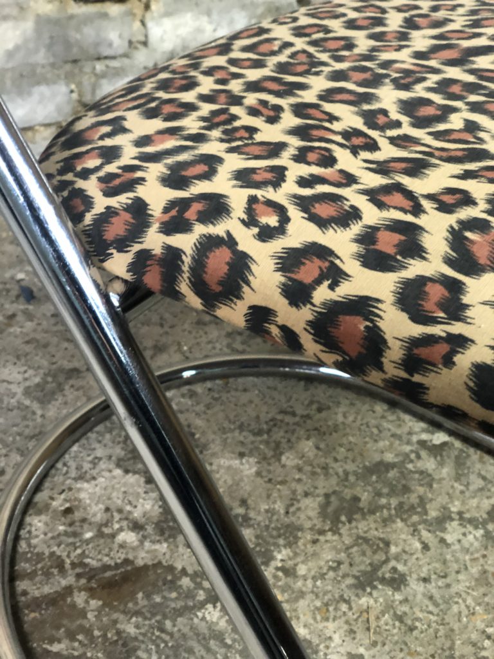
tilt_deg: -37.0
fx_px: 989
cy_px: 330
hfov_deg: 28.0
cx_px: 247
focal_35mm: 52
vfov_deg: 36.8
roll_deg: -5.9
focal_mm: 6
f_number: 2.4
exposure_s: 1/20
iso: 160
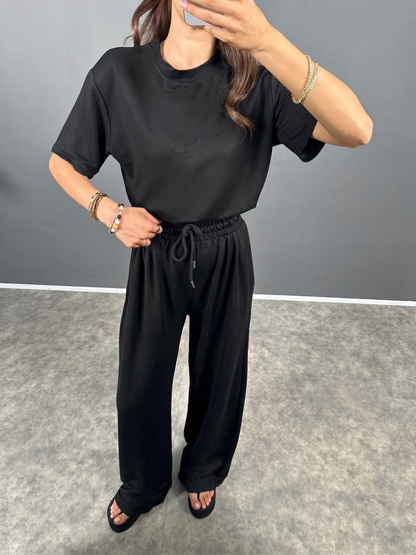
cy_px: 278
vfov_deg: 71.6
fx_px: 385
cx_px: 208
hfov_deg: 56.8
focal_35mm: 24
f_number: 1.78
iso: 200
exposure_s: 1/121
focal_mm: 6.86
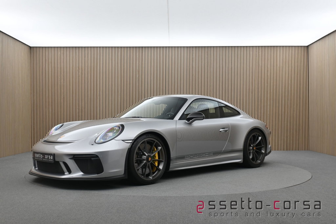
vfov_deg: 32.5
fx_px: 385
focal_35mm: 41
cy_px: 112
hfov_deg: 47.1
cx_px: 168
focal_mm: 27.5
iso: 400
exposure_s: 1/40
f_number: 4.5
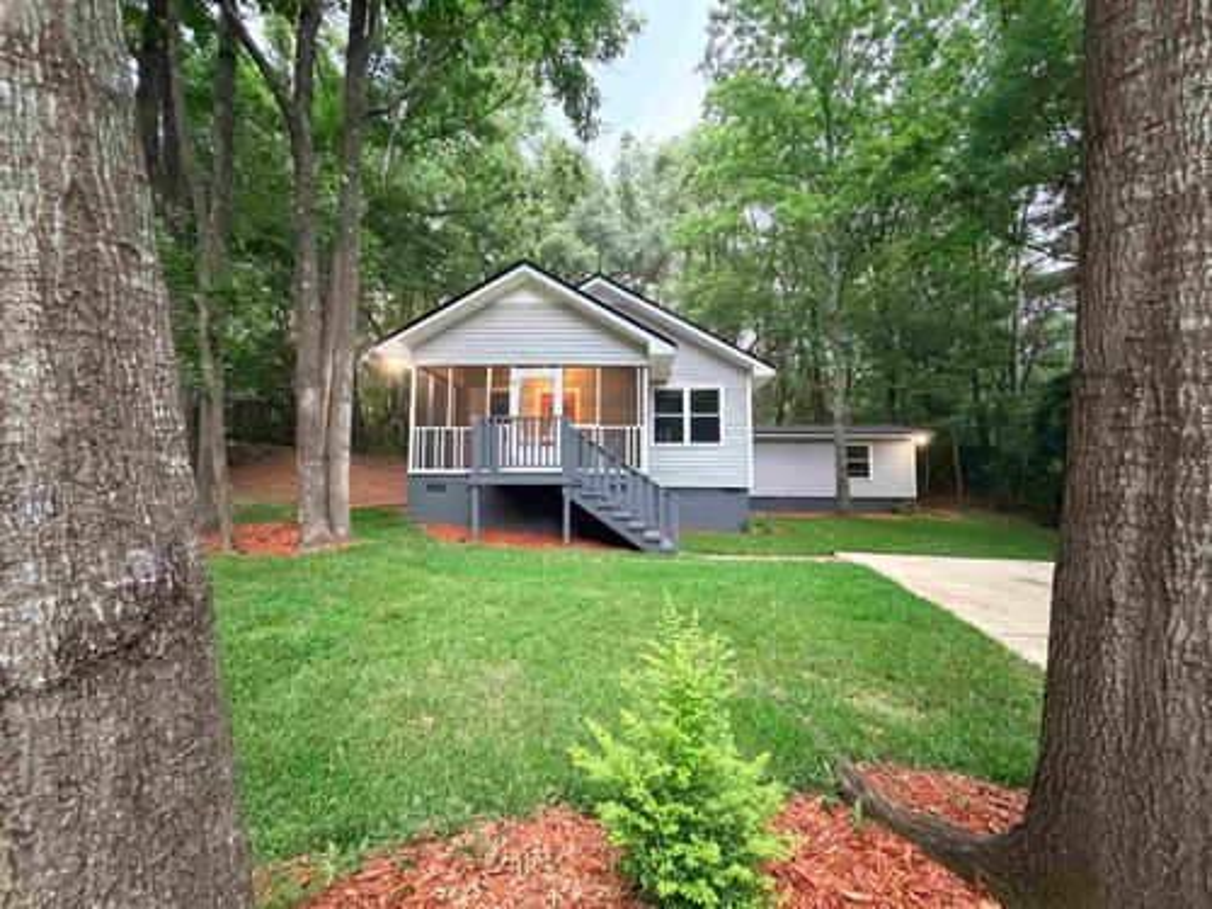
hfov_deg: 102.1
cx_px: 606
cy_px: 454
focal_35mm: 14
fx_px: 490
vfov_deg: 85.7
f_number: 2.2
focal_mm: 2.22
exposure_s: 1/60
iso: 1000
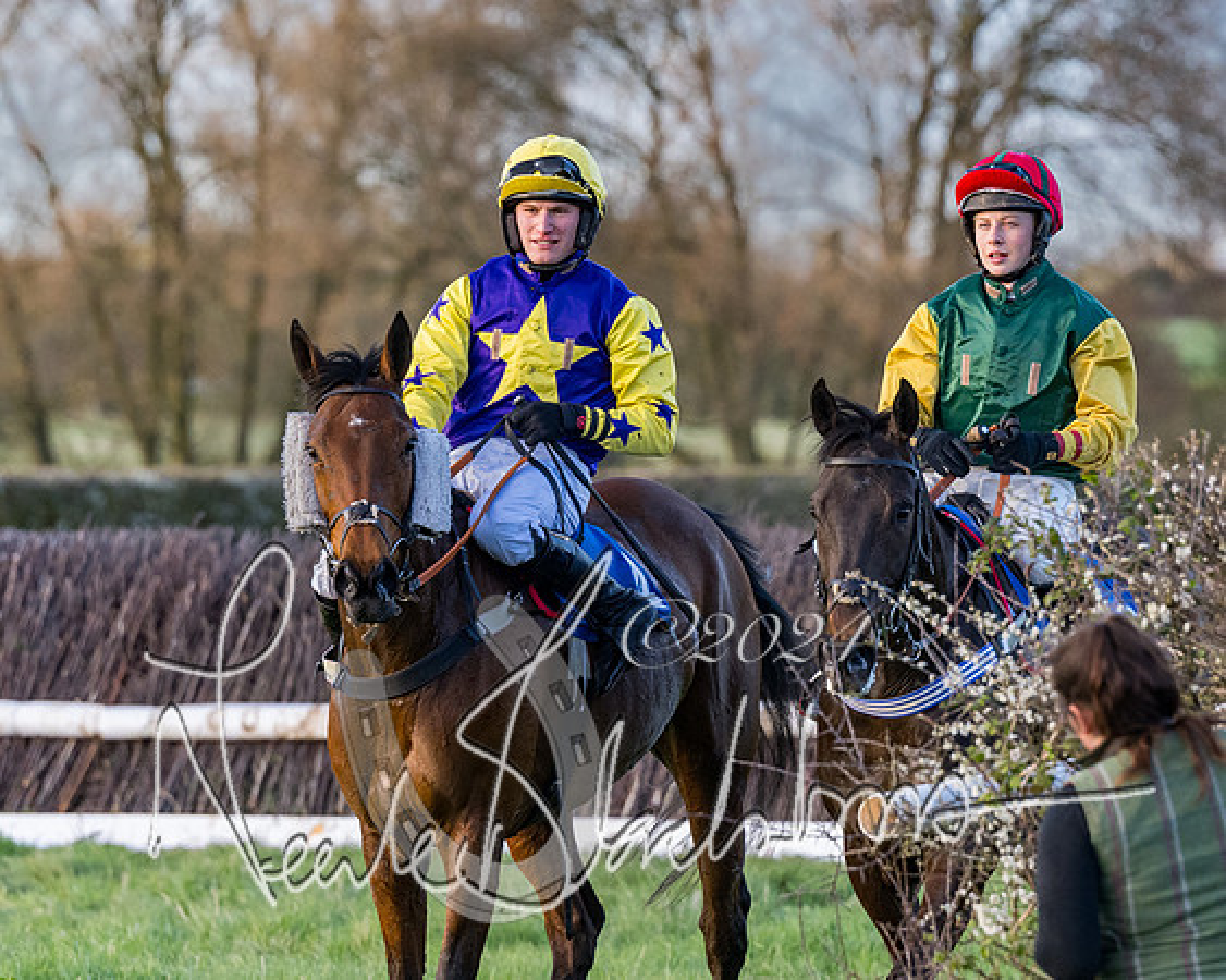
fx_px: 13547
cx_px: 714
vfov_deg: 4.1
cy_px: 489
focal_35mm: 373
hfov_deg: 5.2
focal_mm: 165
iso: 800
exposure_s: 1/1000
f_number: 4
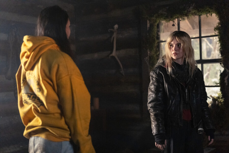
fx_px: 350
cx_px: 114
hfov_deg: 36.2
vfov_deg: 24.6
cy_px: 76
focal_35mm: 55
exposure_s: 1/200
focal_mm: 55
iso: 6400
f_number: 2.8
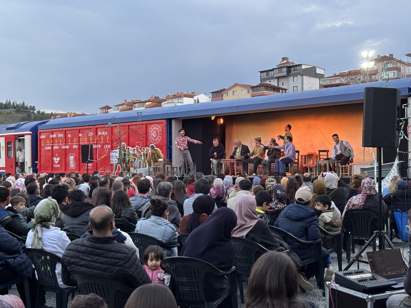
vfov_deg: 28.0
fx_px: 617
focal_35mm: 52
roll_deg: +0.0
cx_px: 206
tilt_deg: +0.1
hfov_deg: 36.8
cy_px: 154
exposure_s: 1/50
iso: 64
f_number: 1.6
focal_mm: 5.96
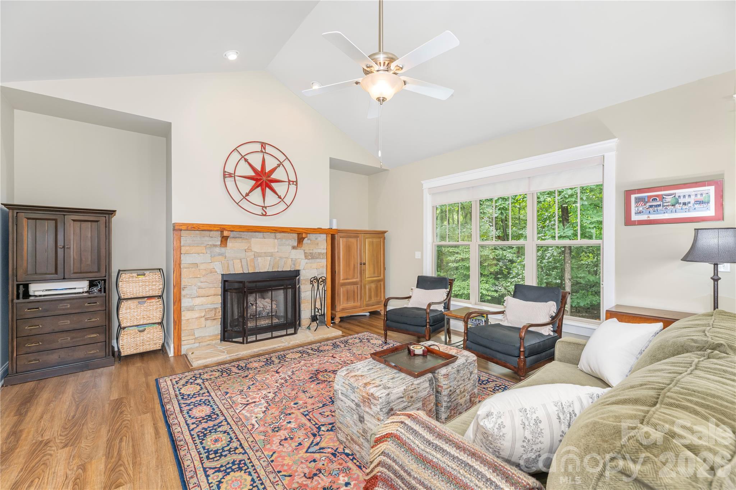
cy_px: 245
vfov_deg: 81.2
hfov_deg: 104.3
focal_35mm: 14
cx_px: 368
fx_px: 286
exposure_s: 1/2.5
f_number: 8
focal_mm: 14
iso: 320
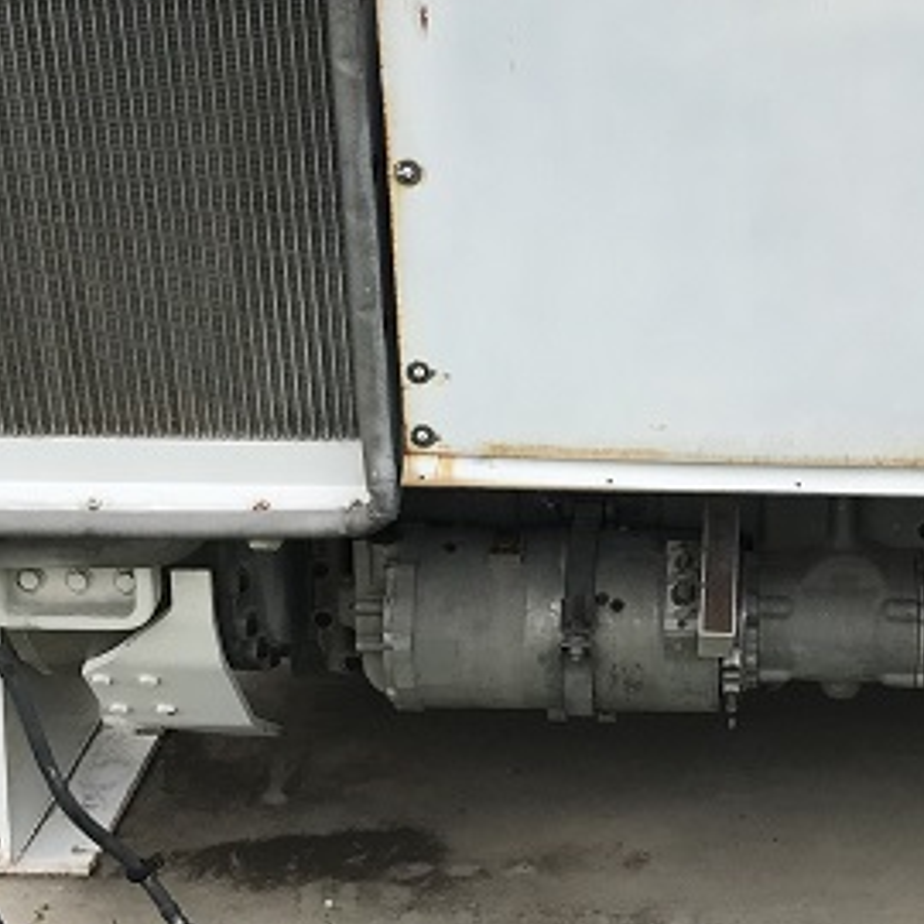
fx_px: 2235
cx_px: 683
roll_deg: +0.4
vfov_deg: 23.3
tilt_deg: -18.7
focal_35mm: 74
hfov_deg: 23.2
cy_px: 371
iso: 20
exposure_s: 1/1140
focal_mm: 3.99
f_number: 1.8
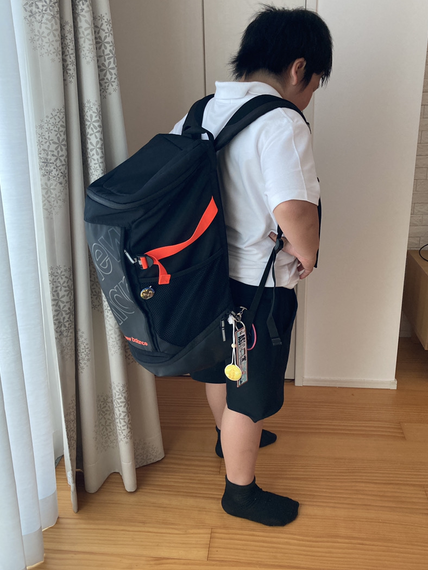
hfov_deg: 44.2
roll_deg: +1.3
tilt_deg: -16.8
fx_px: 527
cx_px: 210
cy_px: 273
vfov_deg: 56.8
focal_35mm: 32
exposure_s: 1/84
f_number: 1.8
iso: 80
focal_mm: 3.99
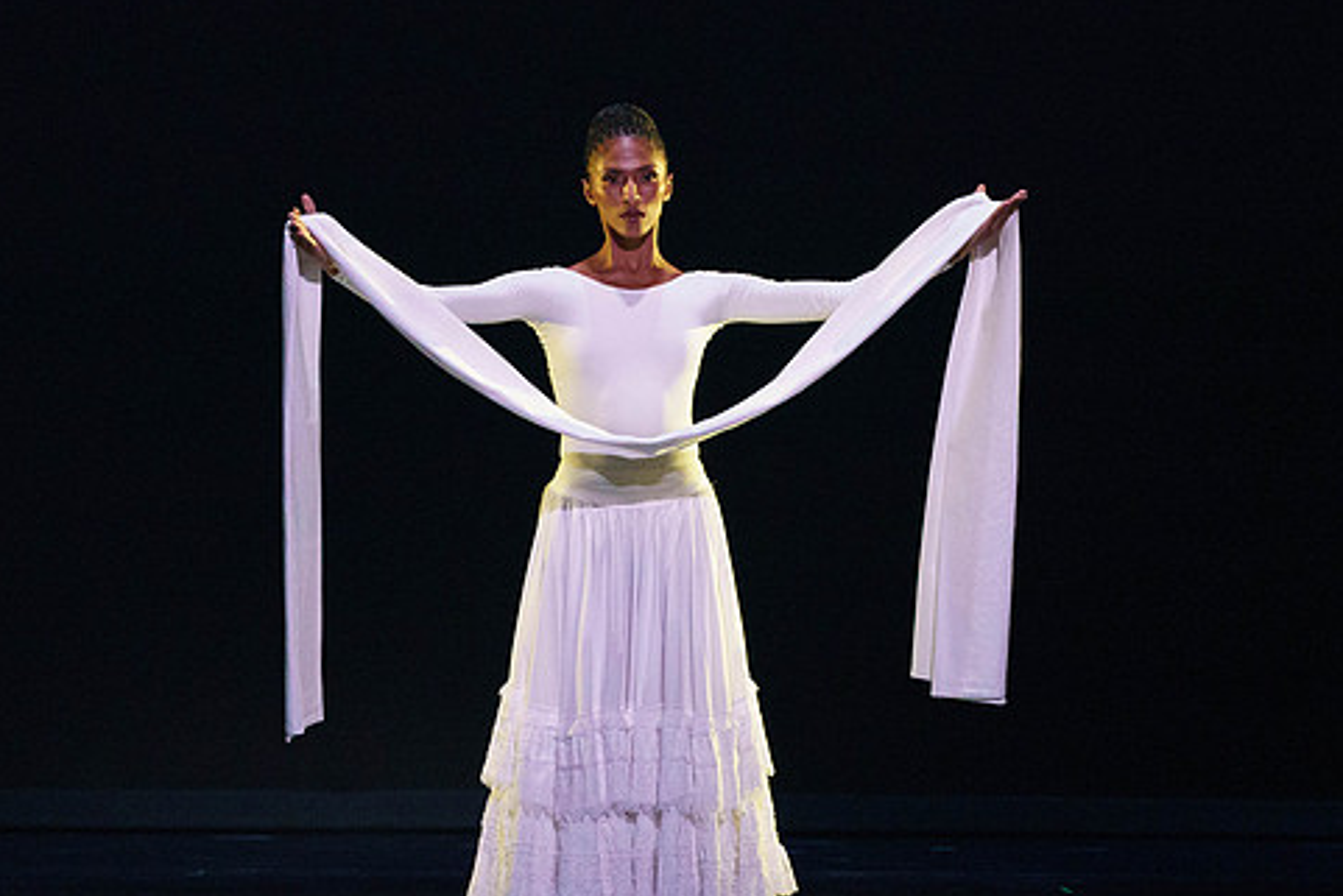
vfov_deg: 2.5
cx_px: 572
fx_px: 20299
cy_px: 379
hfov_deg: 3.8
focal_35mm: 544
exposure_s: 1/400
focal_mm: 352
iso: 8000
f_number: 6.3
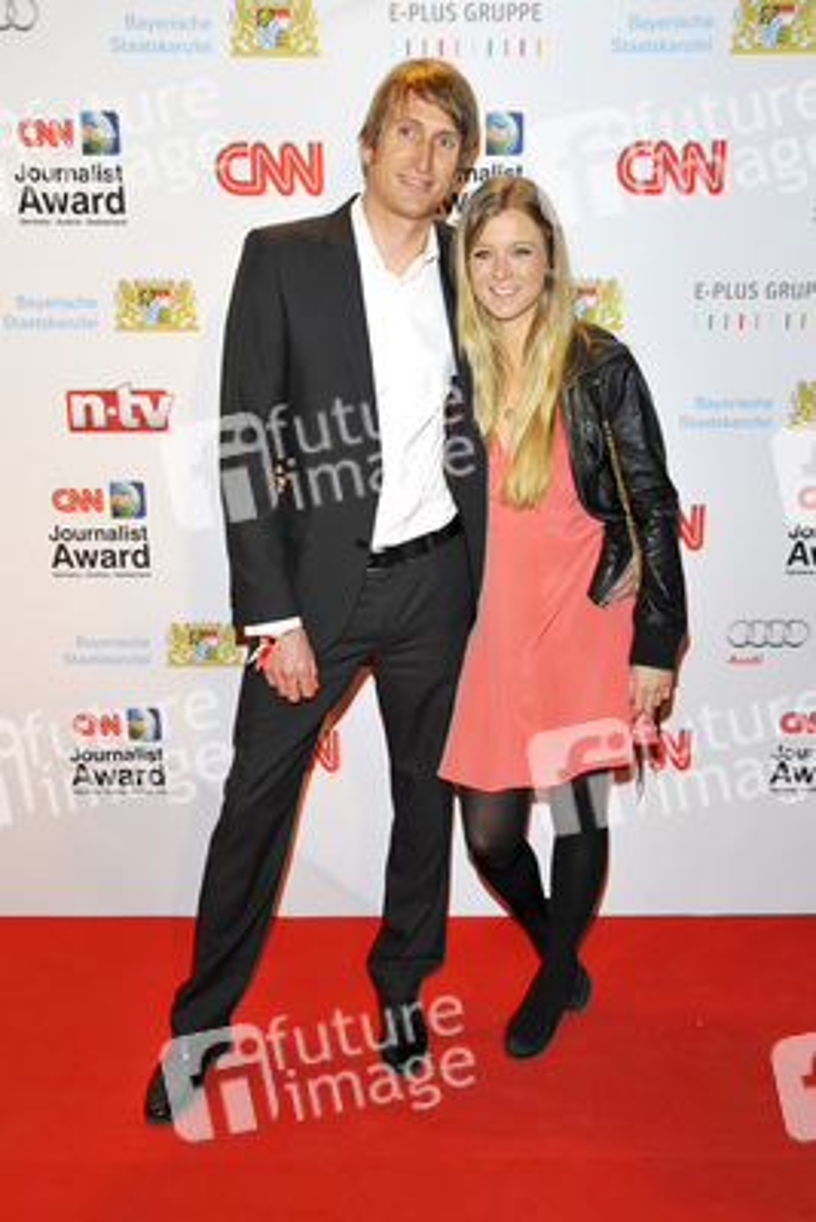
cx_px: 408
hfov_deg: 37.9
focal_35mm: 35
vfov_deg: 54.4
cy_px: 611
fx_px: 1189
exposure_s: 1/250
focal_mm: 35
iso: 800
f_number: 6.3
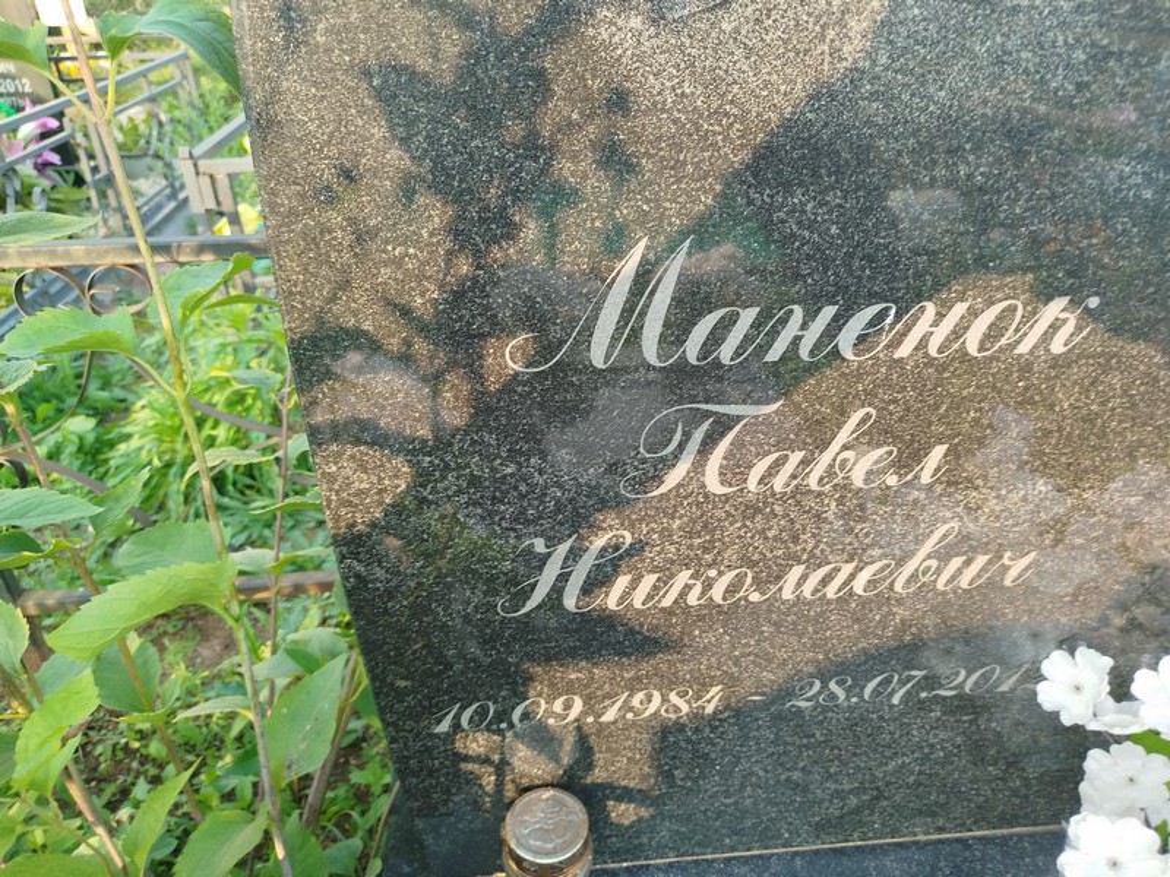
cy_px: 438
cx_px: 585
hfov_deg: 71.6
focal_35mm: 24
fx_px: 811
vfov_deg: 56.8
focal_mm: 5.31
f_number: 1.7
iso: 80
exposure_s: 1/100
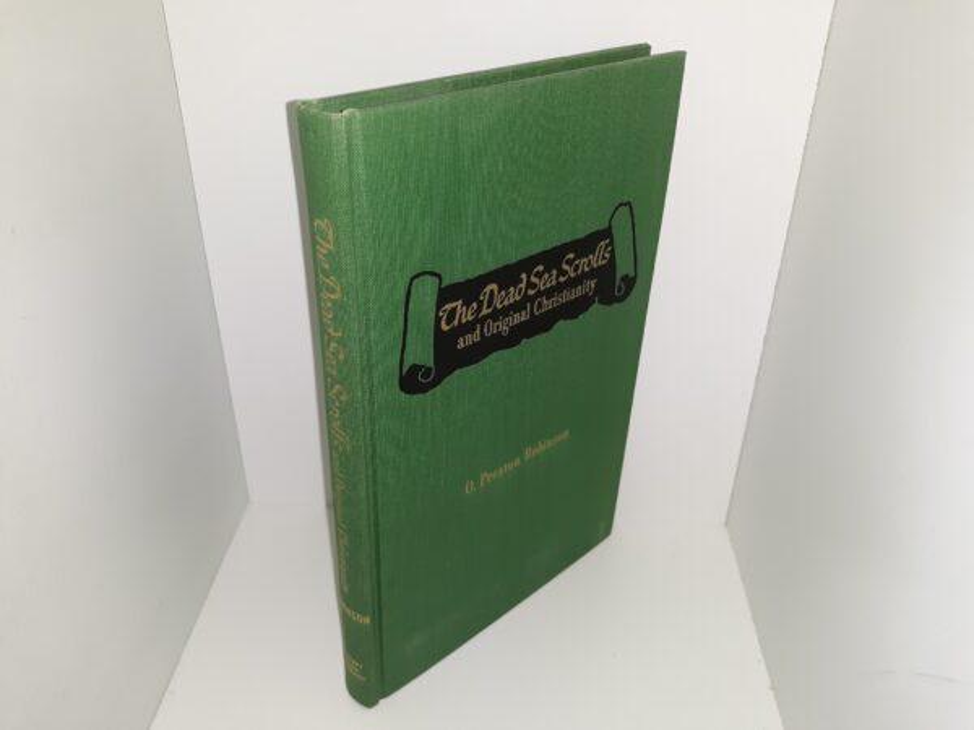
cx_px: 487
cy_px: 365
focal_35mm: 28
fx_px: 788
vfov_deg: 49.7
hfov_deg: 63.4
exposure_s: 1/120
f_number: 1.7
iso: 40
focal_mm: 3.7
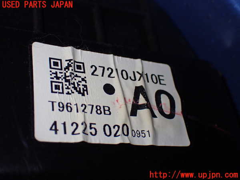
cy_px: 90
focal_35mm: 50
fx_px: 347
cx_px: 120
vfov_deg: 29.1
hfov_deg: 38.2
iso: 500
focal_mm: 9.01
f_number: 3.2
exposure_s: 1/200
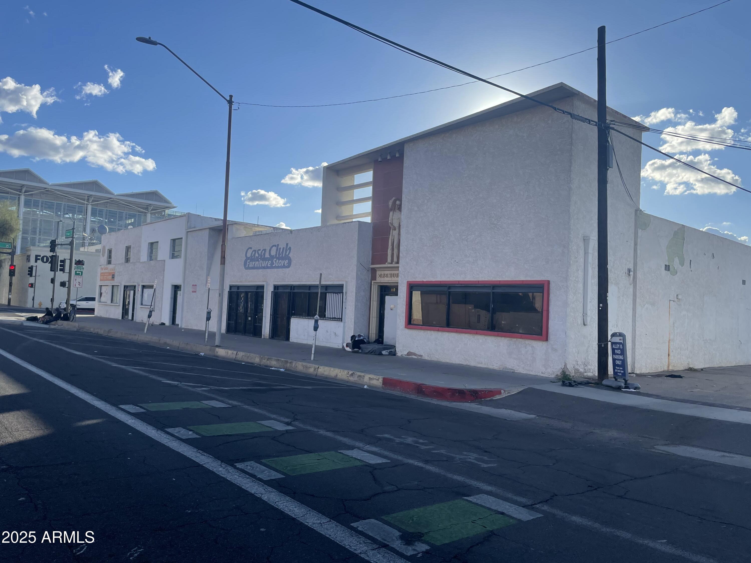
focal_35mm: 26
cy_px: 282
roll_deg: -1.1
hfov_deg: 67.3
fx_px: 564
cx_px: 376
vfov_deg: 53.1
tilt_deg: +3.0
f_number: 1.6
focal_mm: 4.2
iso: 32
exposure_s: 1/3731
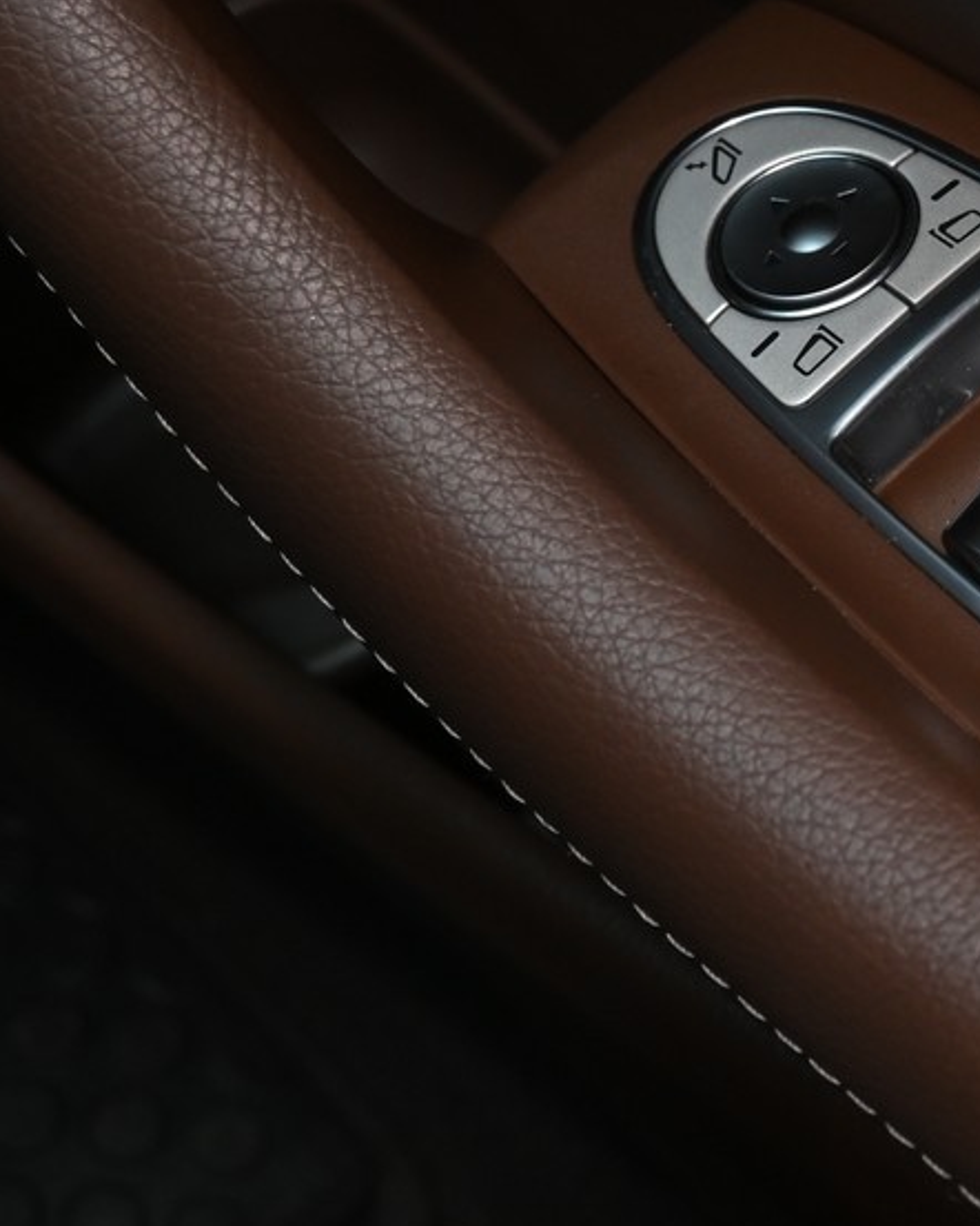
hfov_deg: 17.7
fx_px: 3047
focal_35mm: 84
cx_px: 1024
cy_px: 491
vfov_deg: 22.7
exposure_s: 1/45
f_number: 6.7
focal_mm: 30.5
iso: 560
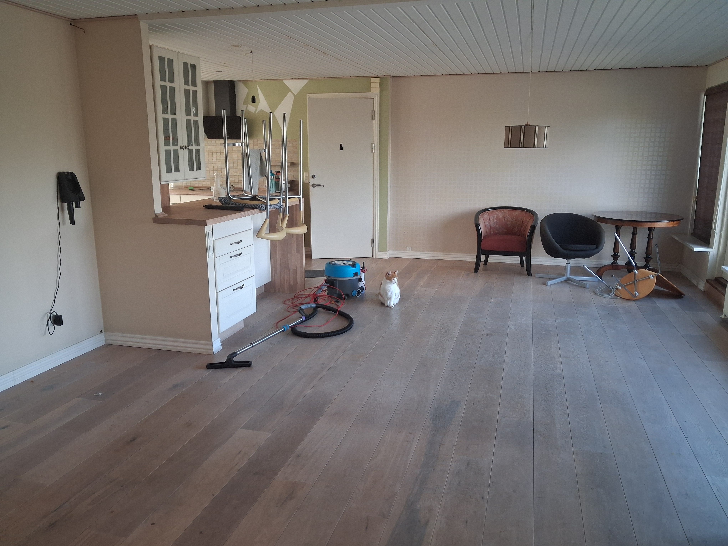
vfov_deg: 51.4
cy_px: 273
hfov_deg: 65.3
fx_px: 568
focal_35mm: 27
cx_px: 364
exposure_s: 1/100
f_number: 1.8
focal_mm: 4
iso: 200
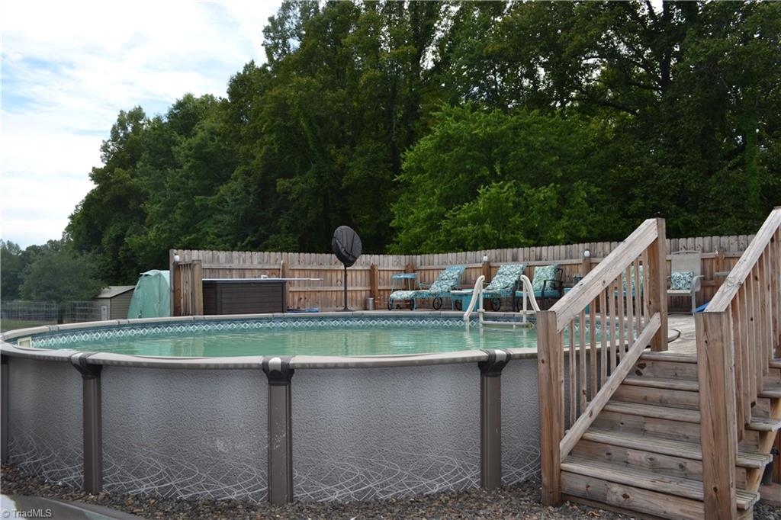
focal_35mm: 27
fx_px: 586
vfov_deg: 47.9
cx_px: 390
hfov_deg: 67.4
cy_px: 260
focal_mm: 18
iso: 100
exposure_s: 1/200
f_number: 6.3
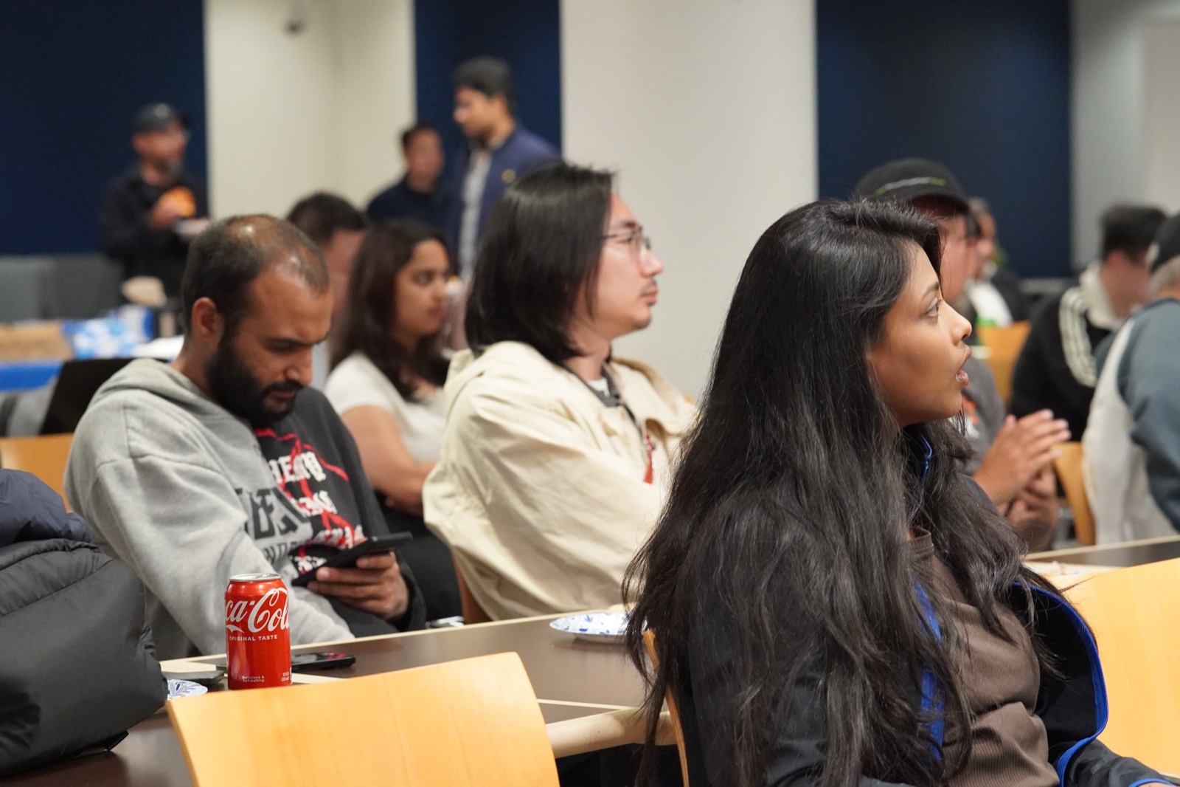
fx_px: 3687
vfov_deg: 12.2
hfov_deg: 18.2
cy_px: 394
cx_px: 590
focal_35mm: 112
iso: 5000
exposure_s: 1/160
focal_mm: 75
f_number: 4
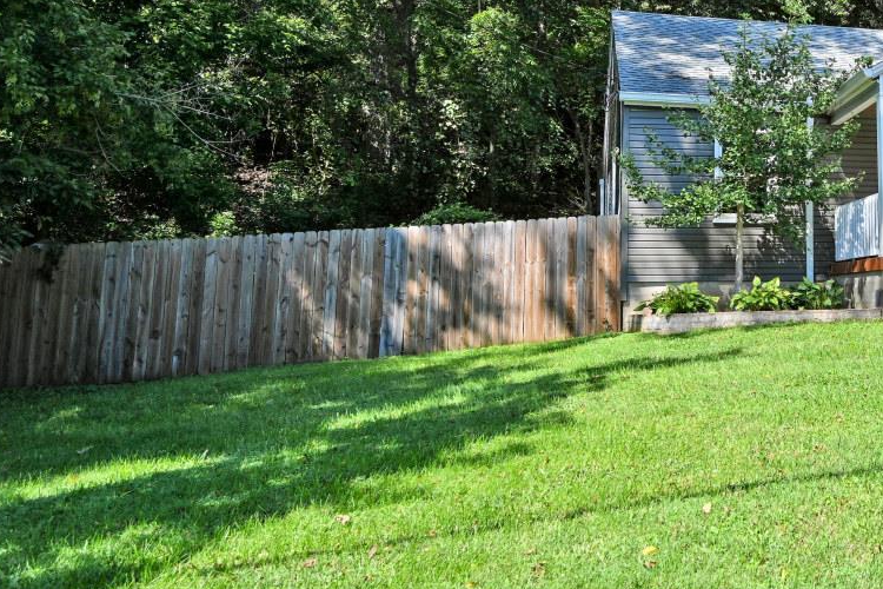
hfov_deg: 43.9
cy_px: 172
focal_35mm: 38
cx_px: 867
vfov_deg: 34.5
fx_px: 932
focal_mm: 19
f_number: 6.3
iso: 100
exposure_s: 1/320
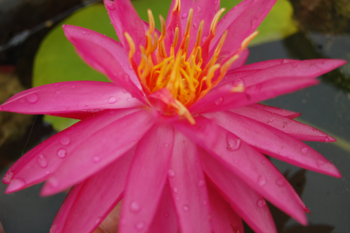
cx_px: 175
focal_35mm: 60
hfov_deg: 33.4
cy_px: 116
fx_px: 583
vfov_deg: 22.6
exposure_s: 1/200
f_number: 7.1
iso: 200
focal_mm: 40
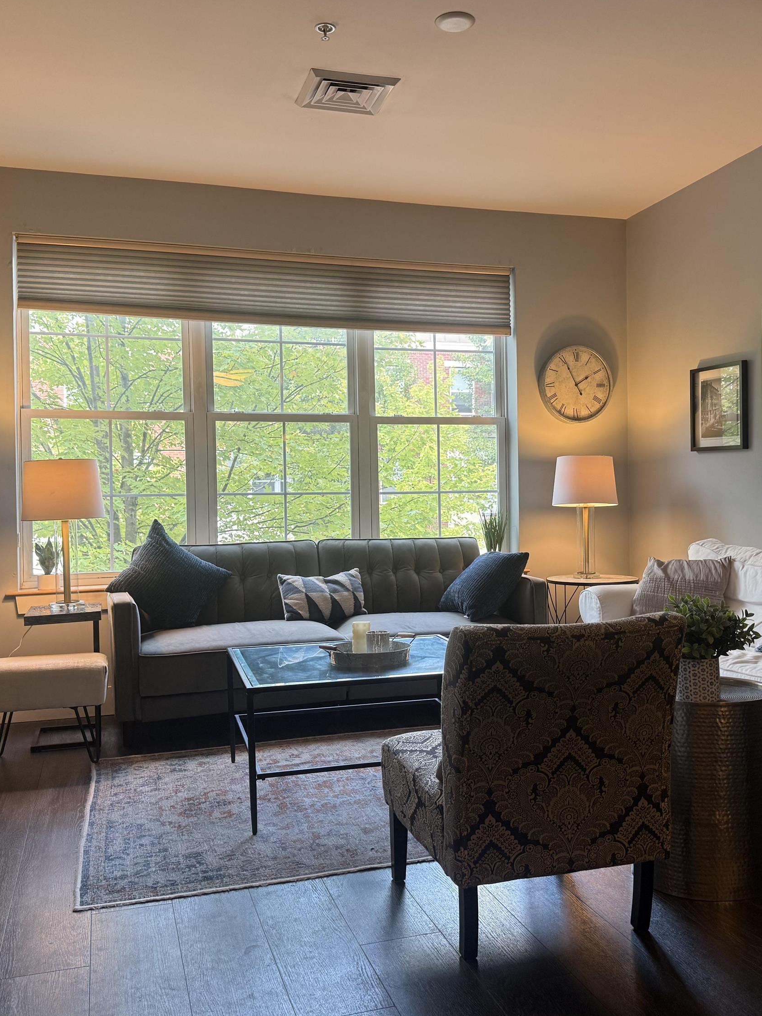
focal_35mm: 33
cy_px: 504
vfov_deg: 55.3
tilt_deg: +1.6
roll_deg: +0.6
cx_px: 427
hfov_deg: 42.9
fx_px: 968
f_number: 1.78
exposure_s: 1/60
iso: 125
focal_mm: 6.76
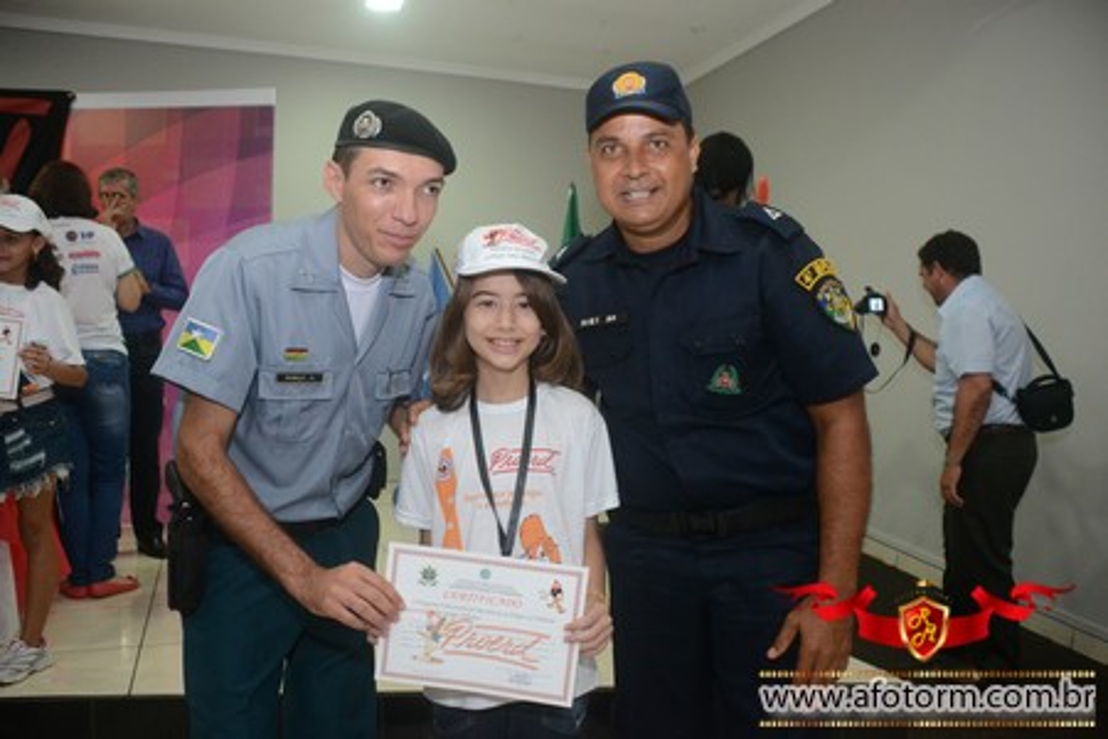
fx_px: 923
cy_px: 370
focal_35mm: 30
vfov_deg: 43.6
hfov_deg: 61.9
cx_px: 554
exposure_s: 1/100
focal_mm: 20
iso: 1600
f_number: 3.5
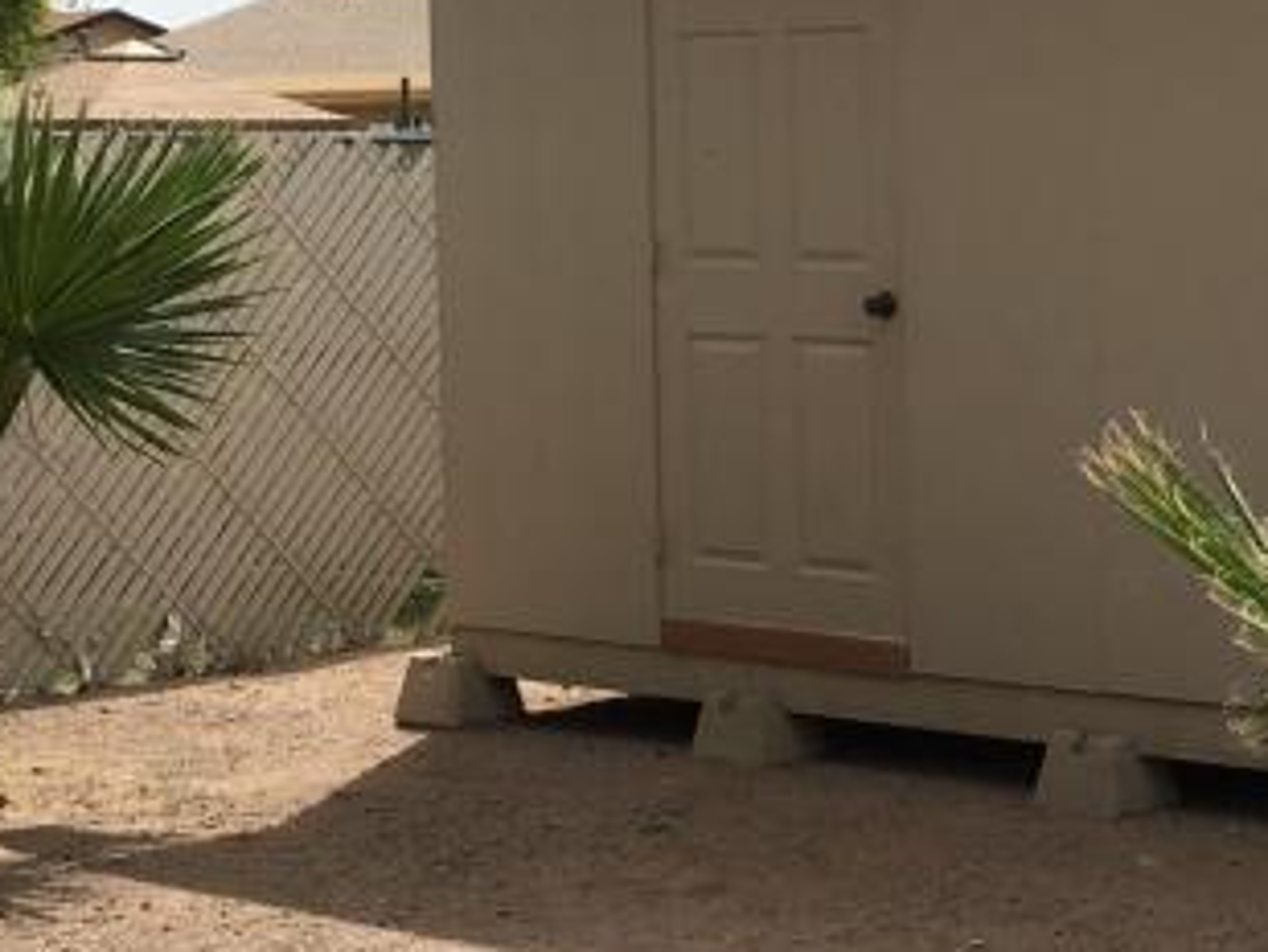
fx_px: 3518
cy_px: 406
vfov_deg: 15.4
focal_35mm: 96
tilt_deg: -3.7
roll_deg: +1.1
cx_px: 1284
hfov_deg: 19.8
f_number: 2.2
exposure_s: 1/1748
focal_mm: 4.15
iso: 25
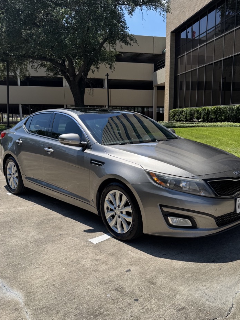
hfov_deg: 42.7
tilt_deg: -9.1
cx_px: 144
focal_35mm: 33
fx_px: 305
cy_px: 169
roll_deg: +0.4
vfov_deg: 55.3
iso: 80
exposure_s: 1/4310
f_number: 1.78
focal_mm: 6.76
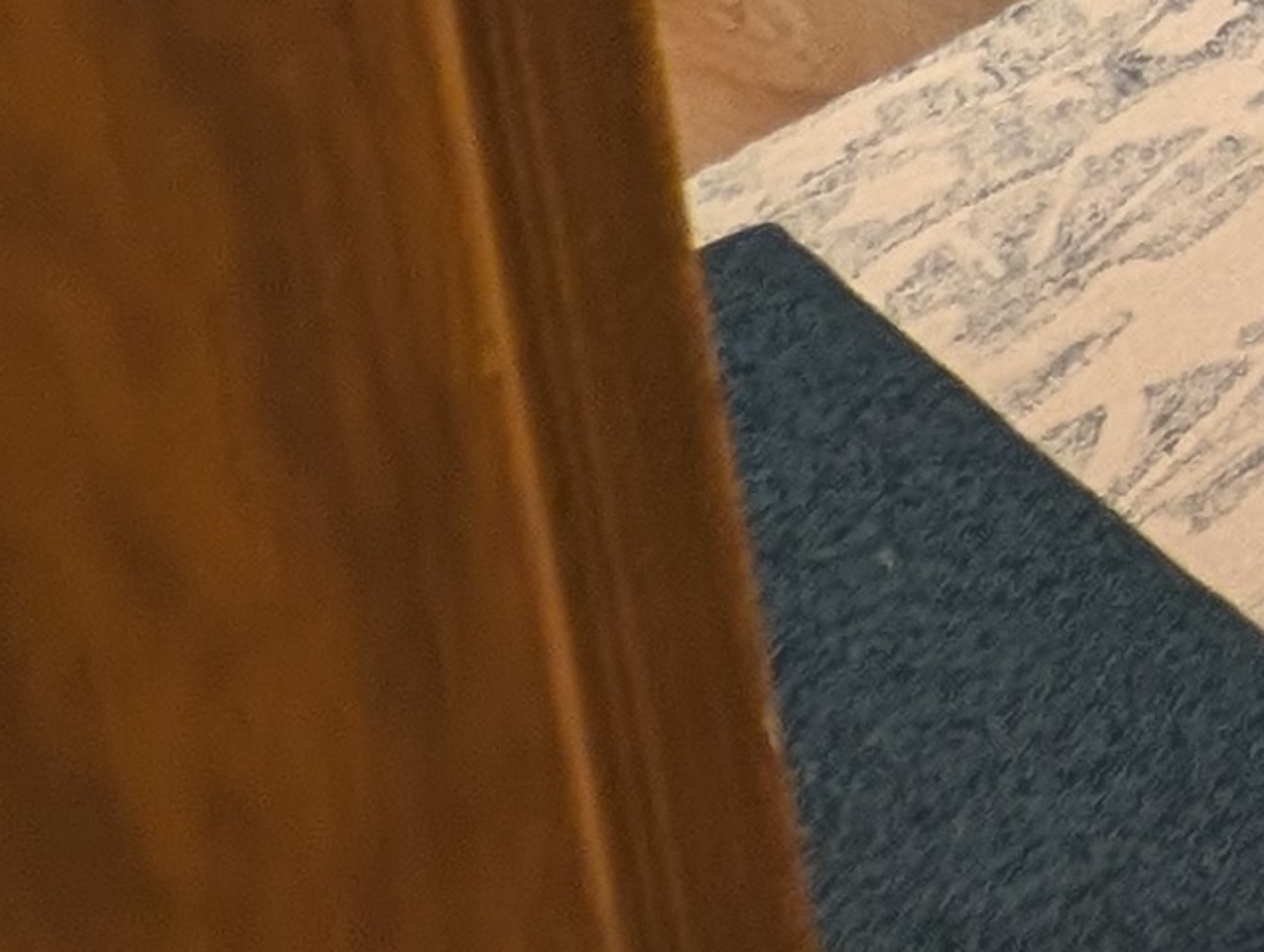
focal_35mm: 77
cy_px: -1880
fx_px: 2816
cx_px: 3824
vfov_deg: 11.4
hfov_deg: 11.4
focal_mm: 2.02
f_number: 1.7
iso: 118
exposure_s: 1/56.2
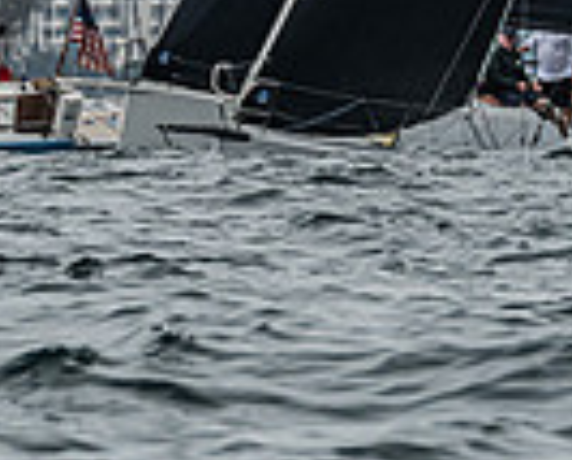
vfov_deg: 1.6
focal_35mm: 972
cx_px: -248
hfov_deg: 2.0
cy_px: -357
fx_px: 16491
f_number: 8
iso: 320
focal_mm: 220
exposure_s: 1/1600
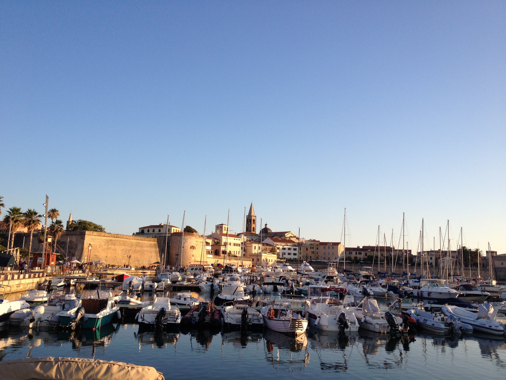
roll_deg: -1.4
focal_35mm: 35
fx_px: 512
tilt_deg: +7.0
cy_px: 190
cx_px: 253
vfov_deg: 40.7
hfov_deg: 52.6
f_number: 2.4
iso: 50
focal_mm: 4.28
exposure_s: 1/699
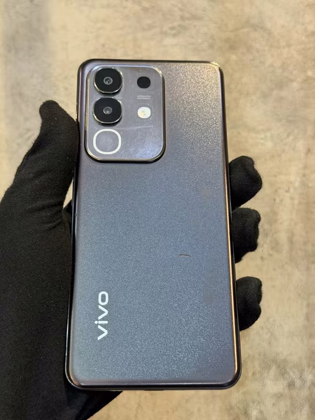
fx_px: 582
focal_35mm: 48
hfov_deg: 30.3
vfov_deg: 39.7
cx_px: 158
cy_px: 210
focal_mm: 6.76
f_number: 1.78
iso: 160
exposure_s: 1/50
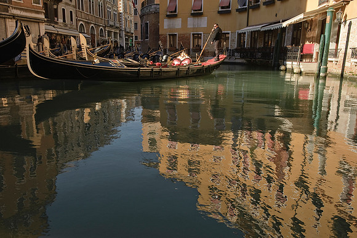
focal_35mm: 31
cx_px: 178
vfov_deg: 42.3
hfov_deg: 60.3
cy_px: 119
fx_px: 307
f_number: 16
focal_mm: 31
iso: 400
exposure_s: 1/125
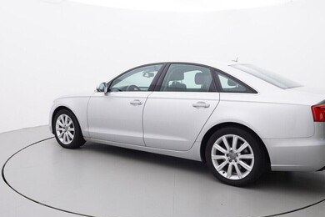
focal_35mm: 32
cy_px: 120
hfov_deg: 59.1
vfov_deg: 41.4
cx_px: 175
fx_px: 286
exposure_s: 1/80
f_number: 5
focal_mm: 15
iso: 200
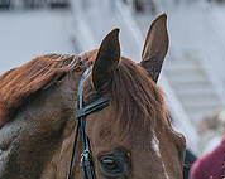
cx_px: 91
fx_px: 4463
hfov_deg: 2.9
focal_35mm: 671
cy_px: 199
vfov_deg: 2.3
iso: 400
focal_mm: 92
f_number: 4
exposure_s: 1/2000
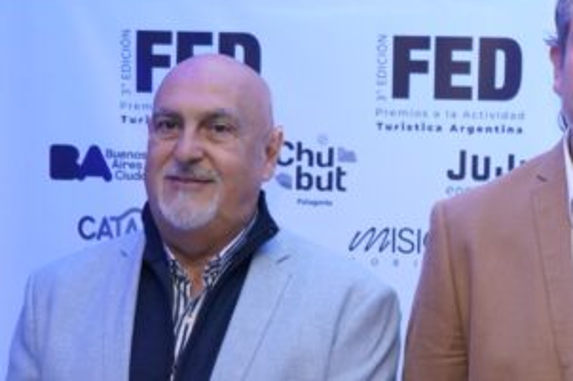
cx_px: 573
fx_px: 1941
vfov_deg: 11.2
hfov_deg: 16.4
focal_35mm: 122
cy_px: 290
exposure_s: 1/160
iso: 5000
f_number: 4.5
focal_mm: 48
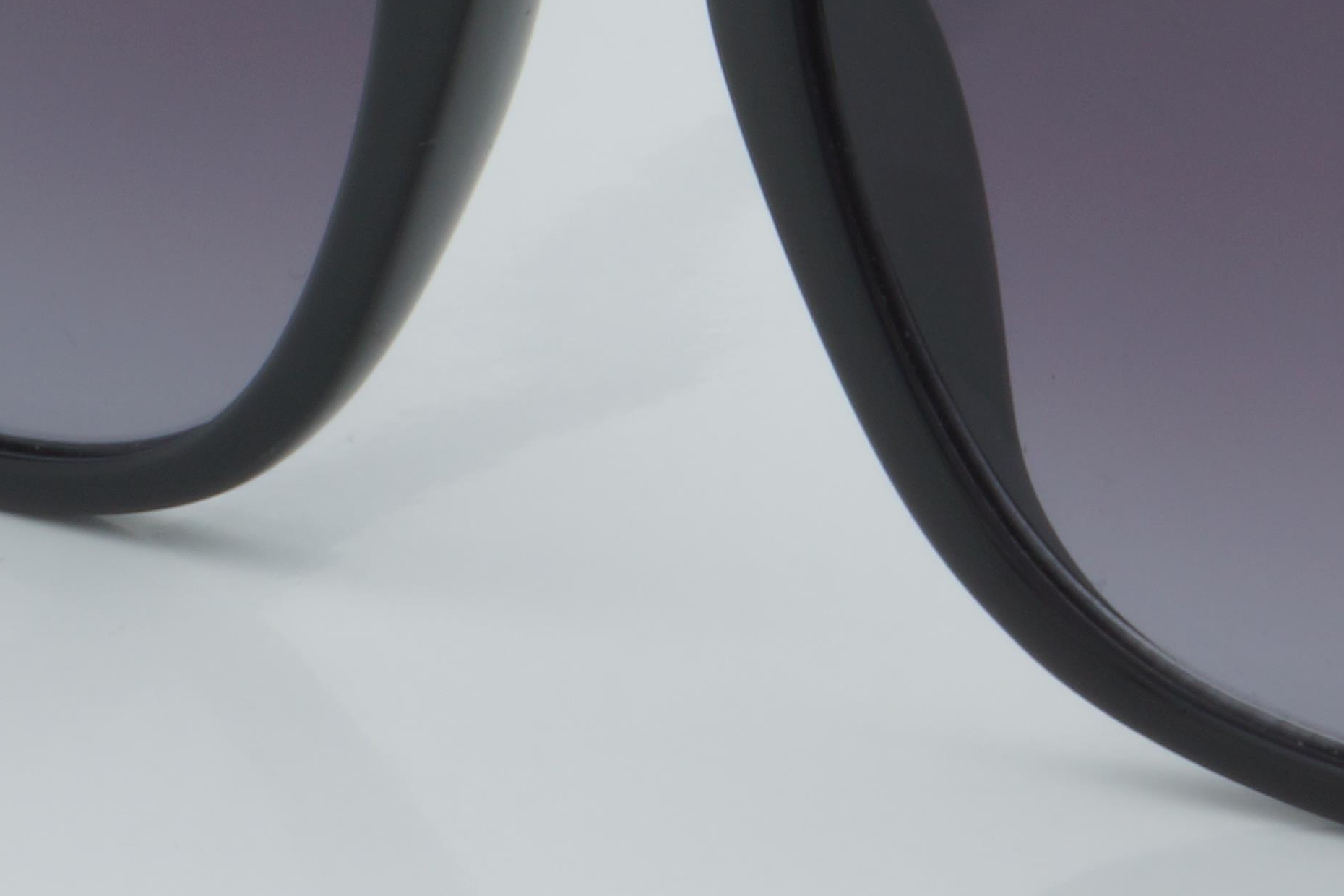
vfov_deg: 5.7
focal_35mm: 242
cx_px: 1331
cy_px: -38
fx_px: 9034
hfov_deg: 8.5
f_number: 32
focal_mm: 50
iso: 100
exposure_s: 1/4
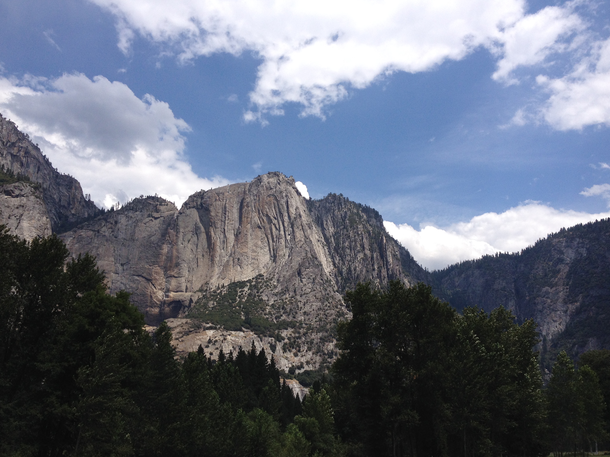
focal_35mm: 38
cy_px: 225
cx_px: 315
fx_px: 670
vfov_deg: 37.7
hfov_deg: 49.0
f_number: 2.4
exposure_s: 1/3067
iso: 50
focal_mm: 4.28
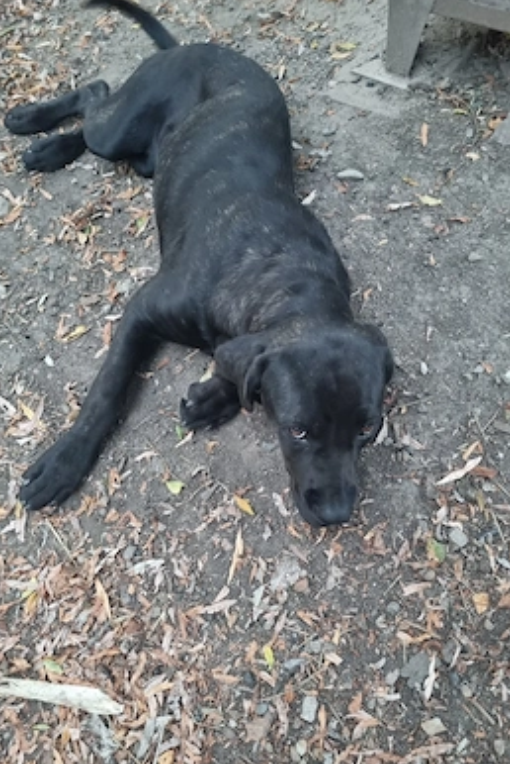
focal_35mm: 28
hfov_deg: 46.4
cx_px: 273
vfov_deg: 65.4
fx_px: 594
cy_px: 392
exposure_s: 1/17
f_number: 1.8
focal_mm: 5.4
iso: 1250
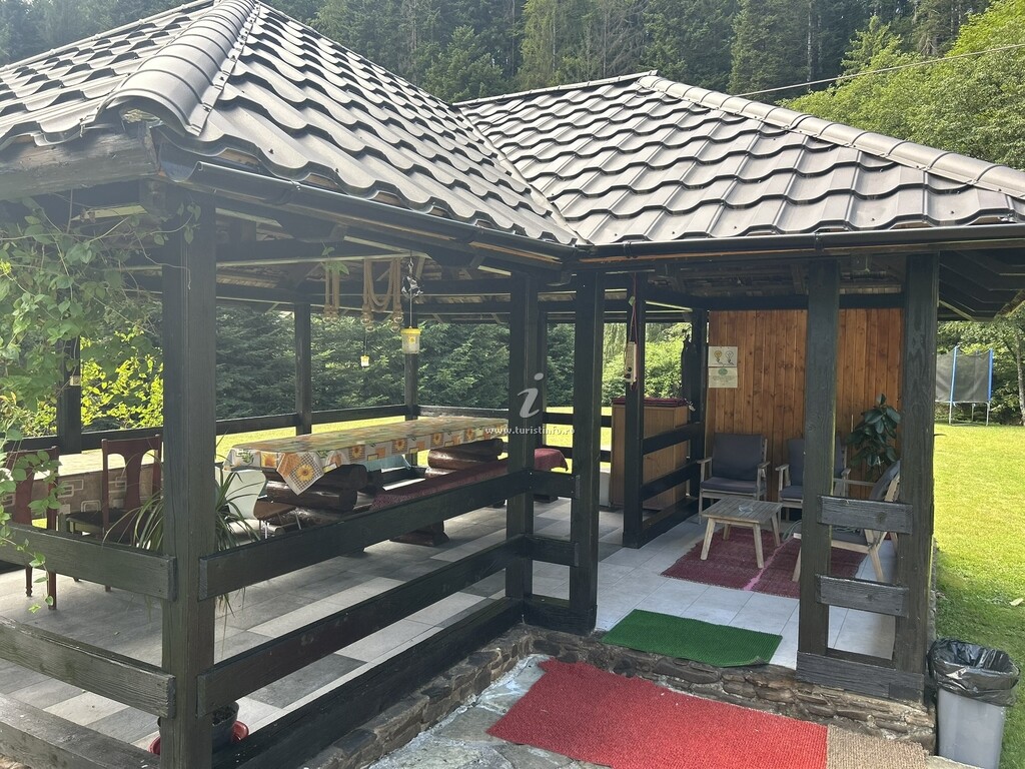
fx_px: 770
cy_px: 384
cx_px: 512
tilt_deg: -2.3
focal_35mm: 26
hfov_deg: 67.3
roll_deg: -0.8
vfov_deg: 53.1
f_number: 1.5
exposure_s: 1/282
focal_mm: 5.7
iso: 40
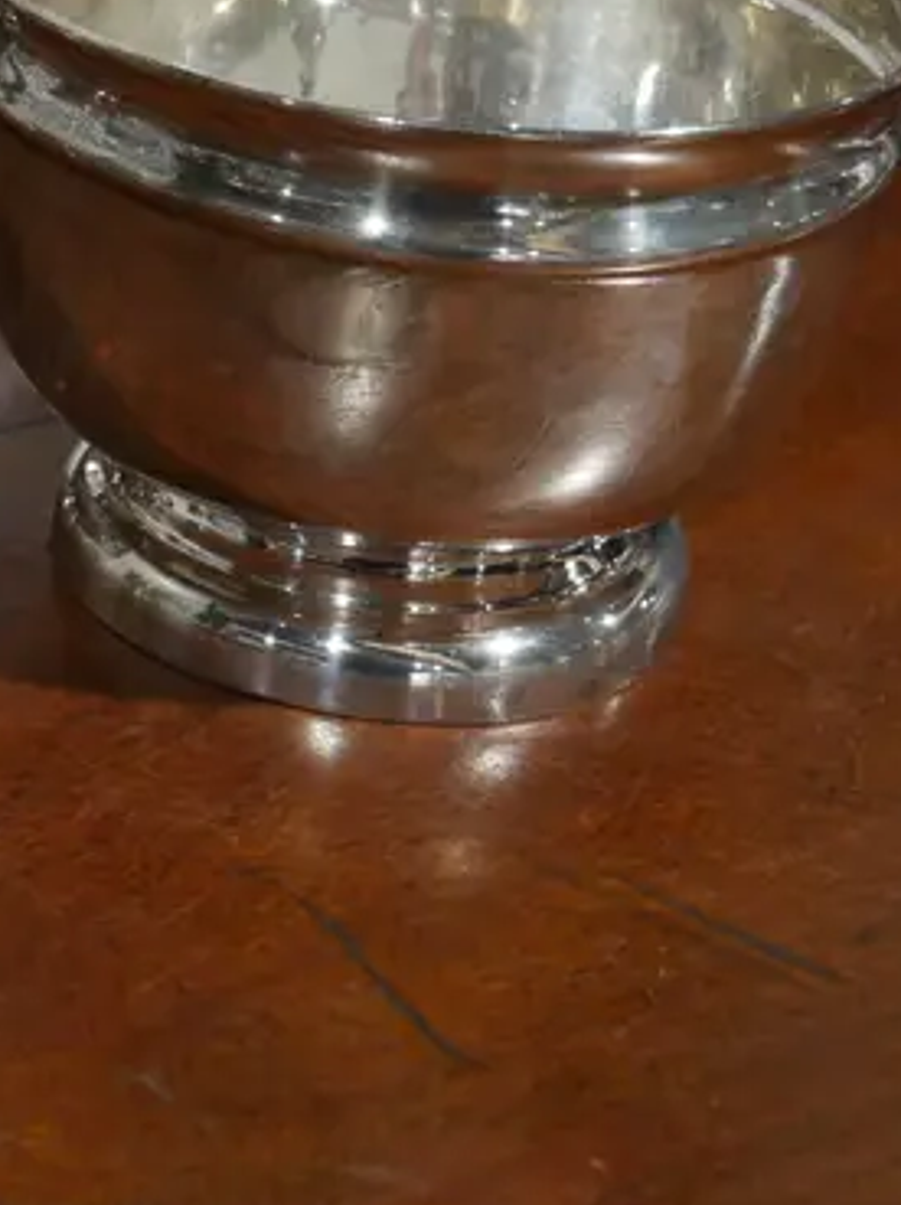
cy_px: 41
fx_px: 4832
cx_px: -480
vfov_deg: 14.0
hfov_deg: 10.3
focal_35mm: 139
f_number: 5.3
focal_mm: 25
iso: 500
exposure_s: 1/60
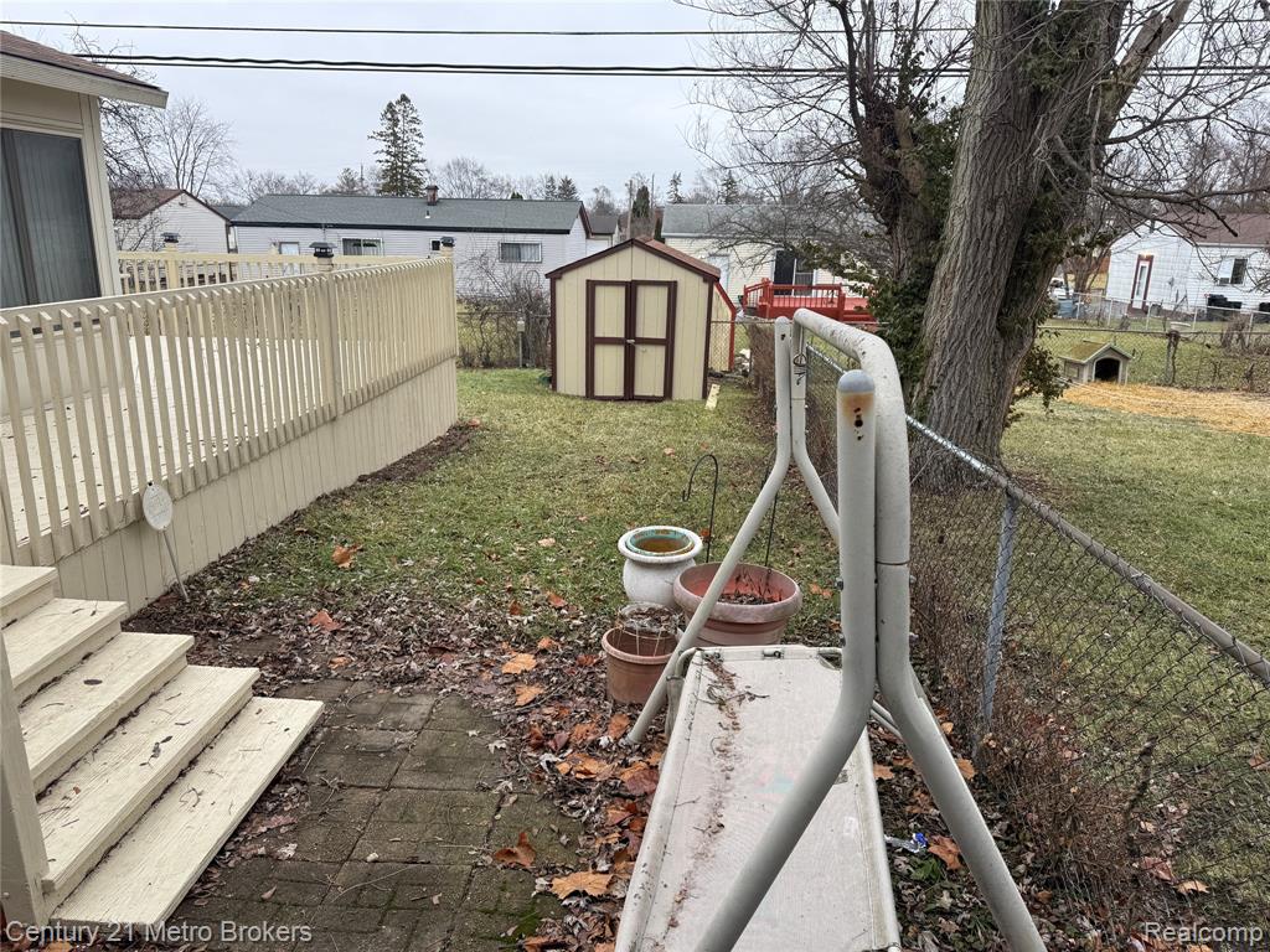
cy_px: 476
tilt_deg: -16.0
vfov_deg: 56.8
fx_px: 881
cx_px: 635
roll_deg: -0.9
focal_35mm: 24
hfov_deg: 71.6
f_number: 1.78
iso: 80
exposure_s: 1/448
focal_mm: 6.76
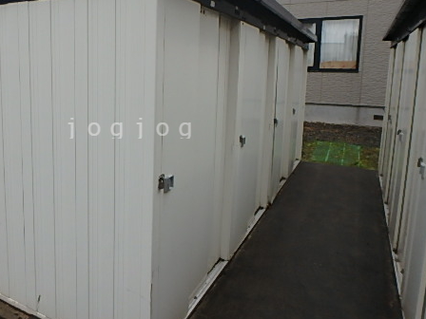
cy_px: 127
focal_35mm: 30
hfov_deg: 58.2
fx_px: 369
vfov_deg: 46.5
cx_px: 131
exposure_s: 1/60
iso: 160
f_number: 3.5
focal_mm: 3.7
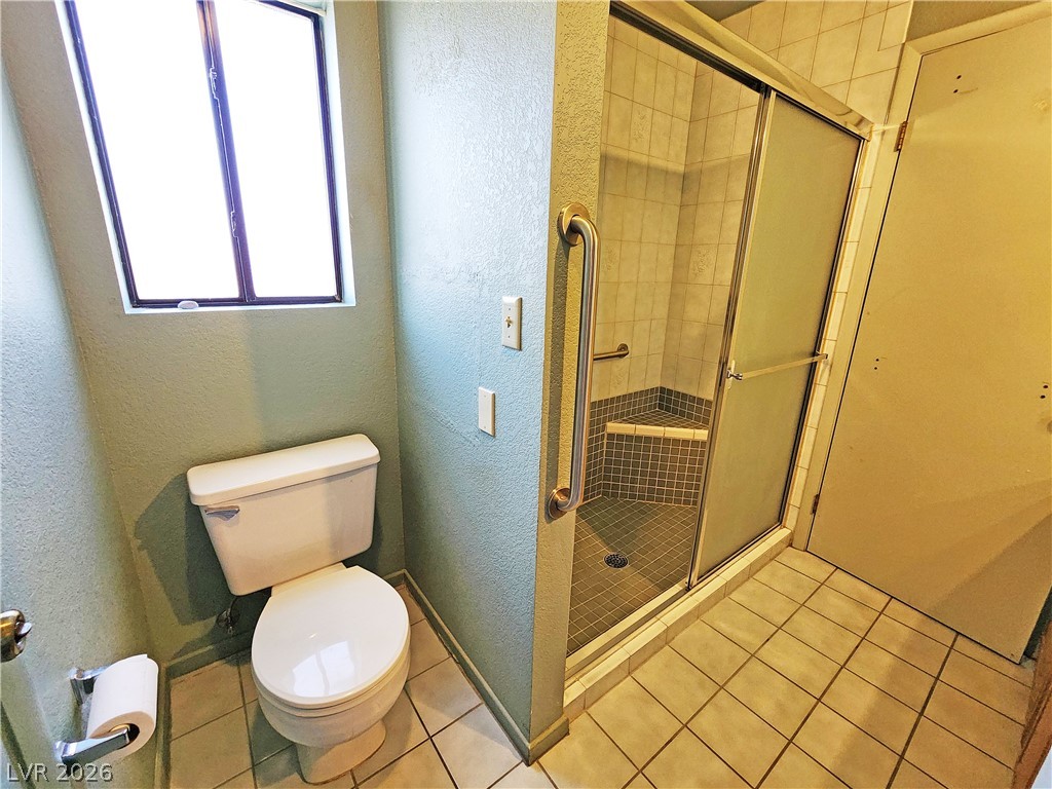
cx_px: 526
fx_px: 395
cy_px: 394
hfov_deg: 106.2
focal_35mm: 13
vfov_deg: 89.9
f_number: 2.2
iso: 250
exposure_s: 1/60
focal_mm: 2.2
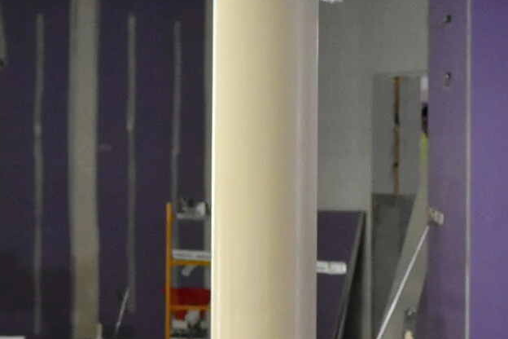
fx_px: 2981
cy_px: 143
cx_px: 338
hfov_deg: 9.7
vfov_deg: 6.5
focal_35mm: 211
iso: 3200
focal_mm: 55
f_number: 4
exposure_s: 1/60
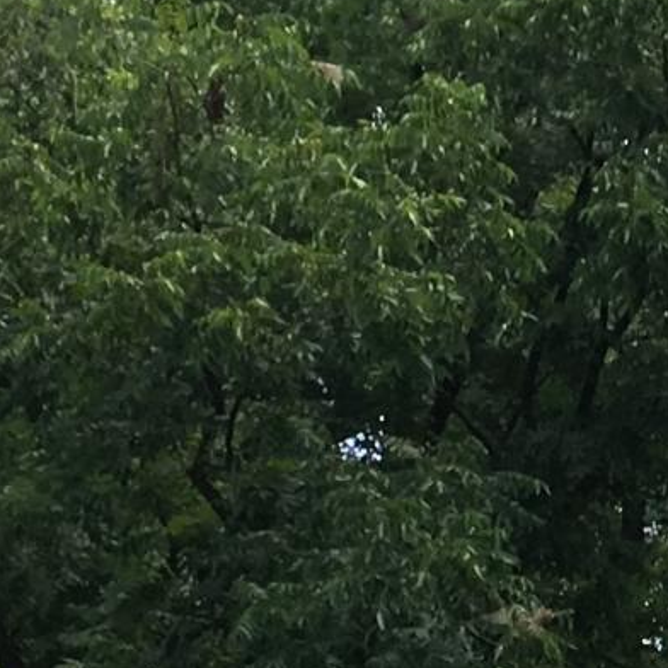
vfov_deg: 8.7
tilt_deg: +4.1
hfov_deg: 8.3
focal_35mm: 196
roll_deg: -0.8
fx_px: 4279
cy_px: 971
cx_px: 1515
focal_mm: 4.15
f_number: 2.2
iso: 25
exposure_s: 1/509
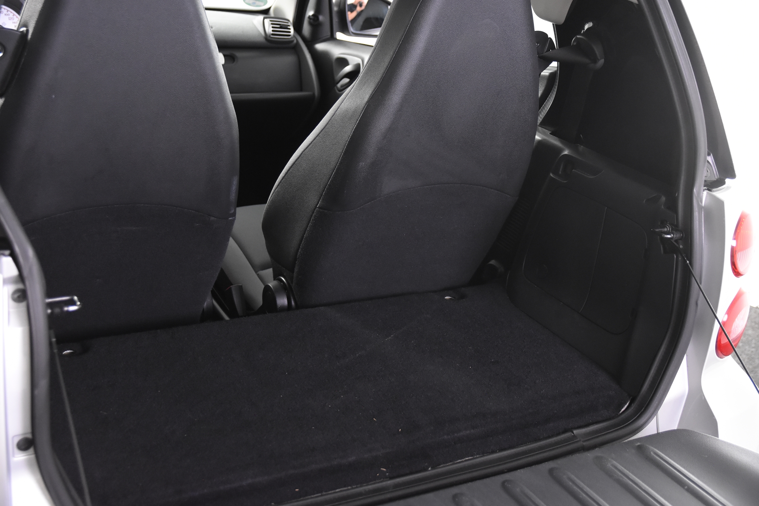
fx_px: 980
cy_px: 253
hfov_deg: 42.3
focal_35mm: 46
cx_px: 380
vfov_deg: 28.9
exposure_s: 1/50
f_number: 3.3
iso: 2200
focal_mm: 31
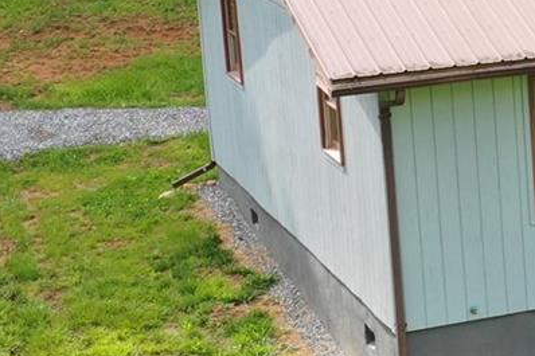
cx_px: 987
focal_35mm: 144
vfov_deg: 9.5
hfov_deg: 12.8
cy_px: 95
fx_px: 2139
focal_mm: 10.26
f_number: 6.3
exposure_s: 1/80
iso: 100
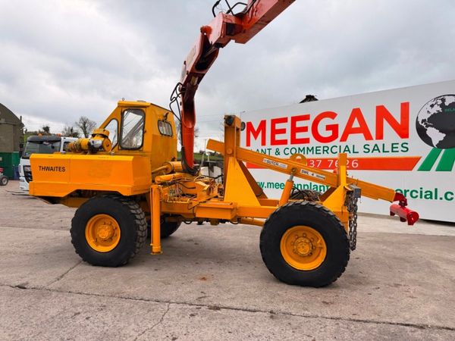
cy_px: 170
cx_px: 228
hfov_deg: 71.6
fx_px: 315
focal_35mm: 24
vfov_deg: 56.8
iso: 80
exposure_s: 1/1385
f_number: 1.78
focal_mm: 6.76
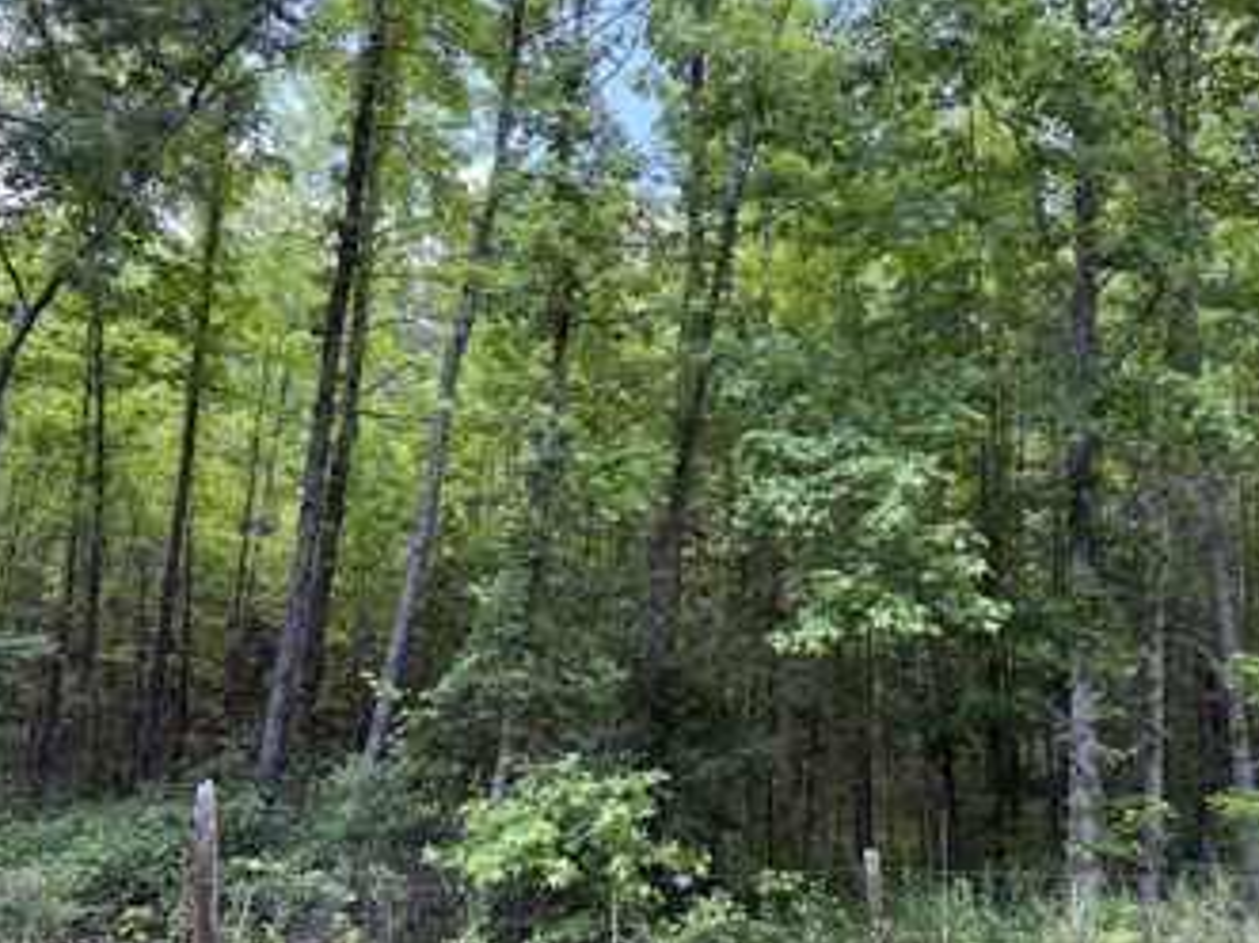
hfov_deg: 61.3
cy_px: 559
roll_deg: -1.5
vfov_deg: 48.0
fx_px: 1054
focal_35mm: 29
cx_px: 742
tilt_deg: +9.2
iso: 80
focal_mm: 6.76
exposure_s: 1/274
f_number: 1.78
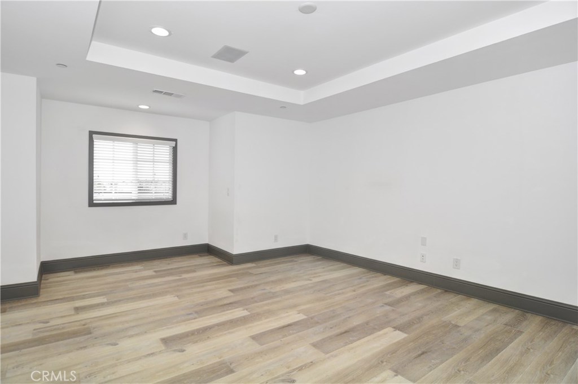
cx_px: 289
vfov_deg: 67.2
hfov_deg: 90.1
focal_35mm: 18
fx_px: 289
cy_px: 192
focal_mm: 12
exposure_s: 1/60
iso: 400
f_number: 7.1
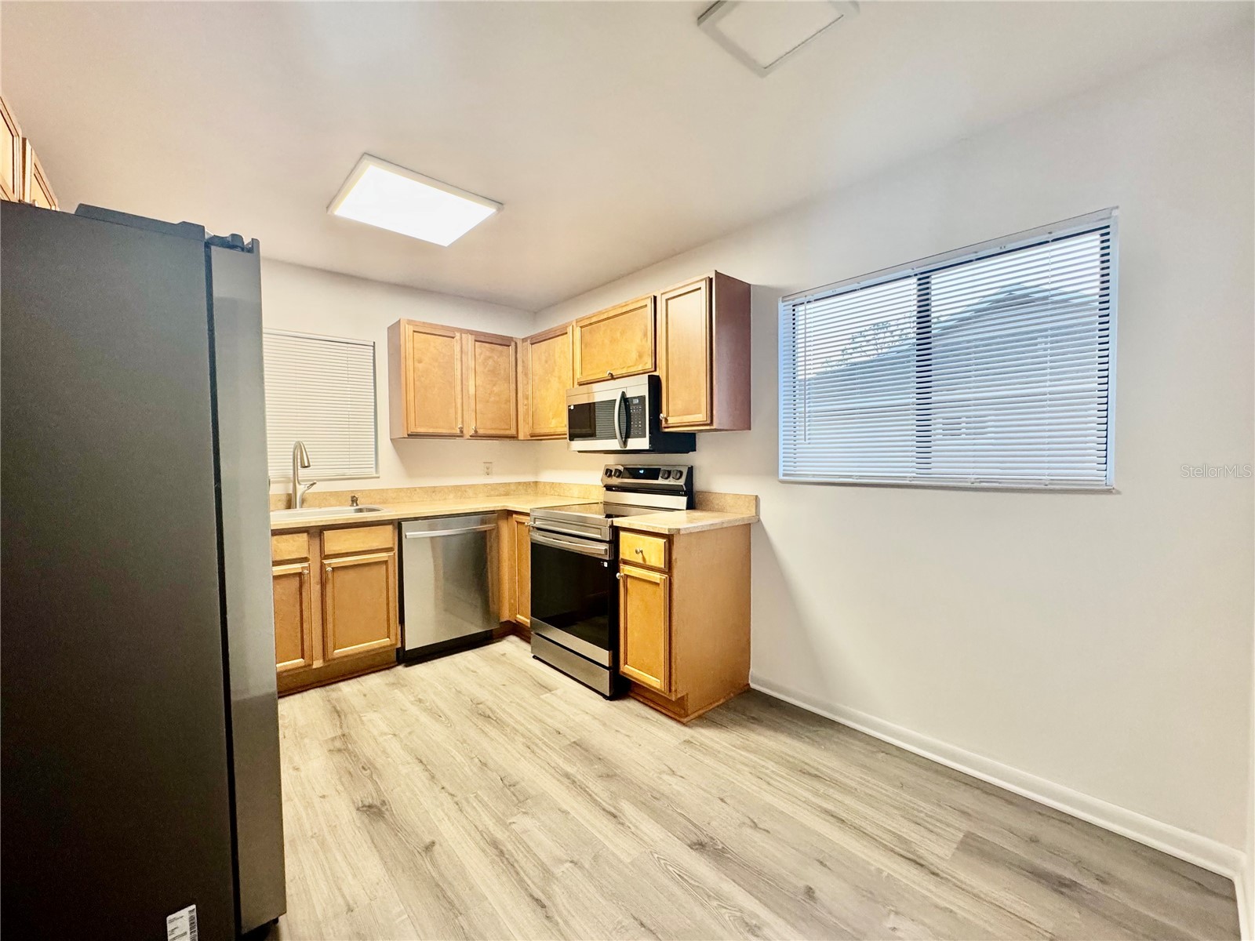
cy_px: 470
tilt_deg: -1.7
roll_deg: +0.6
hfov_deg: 102.1
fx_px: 508
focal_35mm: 14
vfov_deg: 85.7
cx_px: 628
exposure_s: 1/120
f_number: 2.2
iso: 320
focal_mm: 2.22
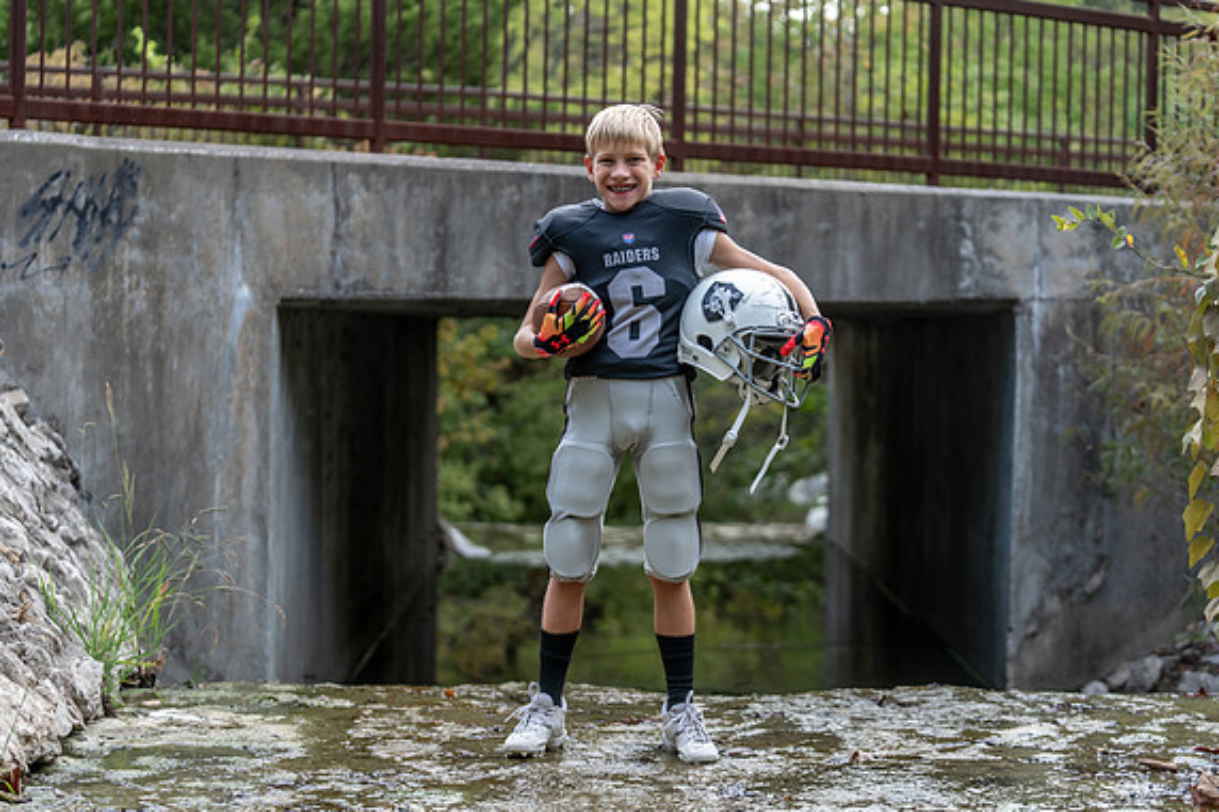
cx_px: 607
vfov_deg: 19.2
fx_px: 2403
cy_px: 408
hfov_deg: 28.5
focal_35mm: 71
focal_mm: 70
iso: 160
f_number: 2.8
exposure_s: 1/320
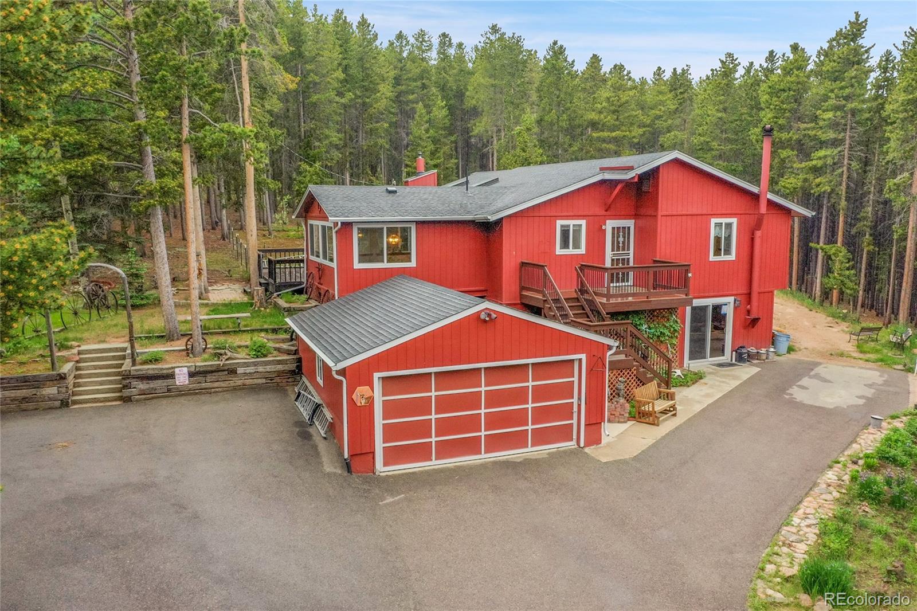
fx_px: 713
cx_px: 458
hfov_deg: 65.5
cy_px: 306
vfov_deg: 46.4
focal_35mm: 28
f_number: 5.6
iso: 800
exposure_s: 1/320
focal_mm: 10.26
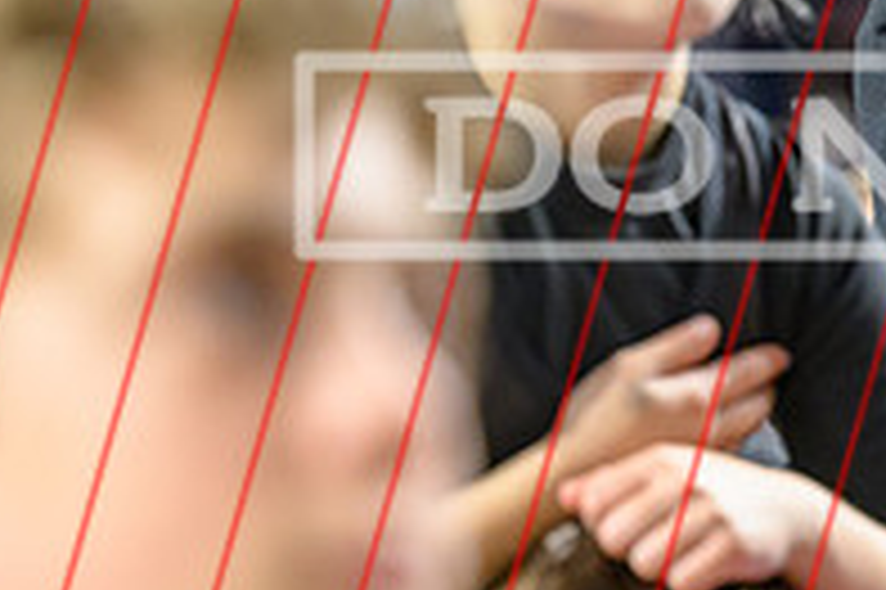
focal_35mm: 425
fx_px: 10451
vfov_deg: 3.2
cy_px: 265
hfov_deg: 4.8
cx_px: 1260
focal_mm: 115
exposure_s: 1/400
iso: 3200
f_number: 2.8
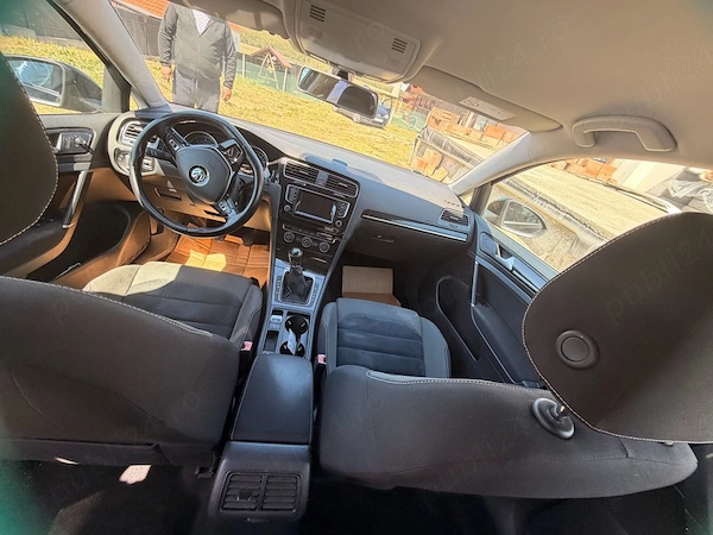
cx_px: 356
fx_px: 288
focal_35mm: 14
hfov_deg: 102.1
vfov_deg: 85.7
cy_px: 268
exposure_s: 1/121
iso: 100
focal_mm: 2.22
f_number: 2.2
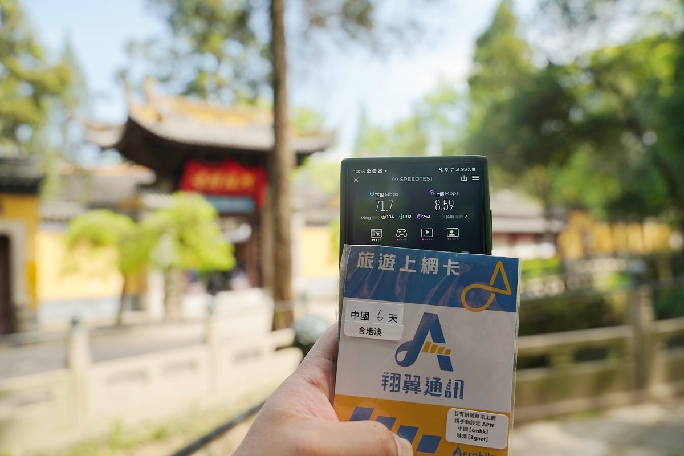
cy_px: 228
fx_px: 551
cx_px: 342
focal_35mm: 29
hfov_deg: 63.7
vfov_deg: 45.0
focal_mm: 29
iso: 100
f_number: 4.5
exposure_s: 1/80
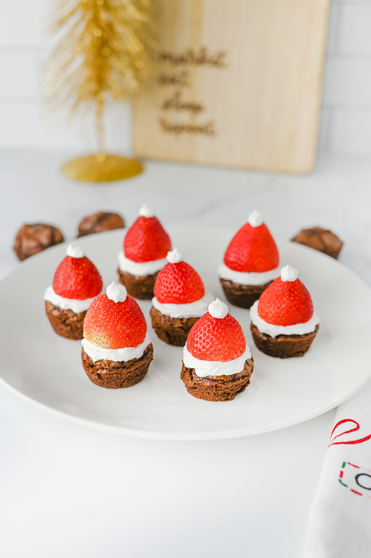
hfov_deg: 27.0
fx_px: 774
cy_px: 279
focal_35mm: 50
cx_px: 186
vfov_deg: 39.6
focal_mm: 50
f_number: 4.5
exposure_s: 1/100
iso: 125
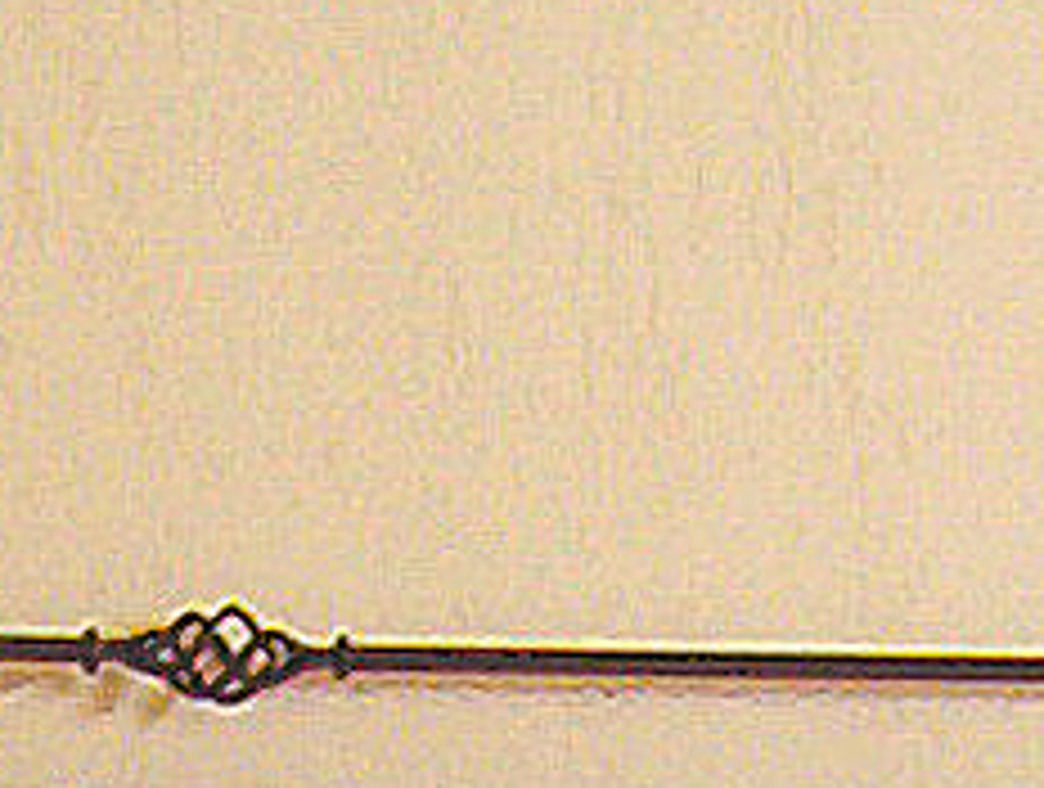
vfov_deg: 5.5
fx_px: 7646
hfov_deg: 7.8
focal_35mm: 253
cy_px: 2427
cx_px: -68
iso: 100
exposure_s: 1/94.5
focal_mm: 5.54
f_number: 2.76
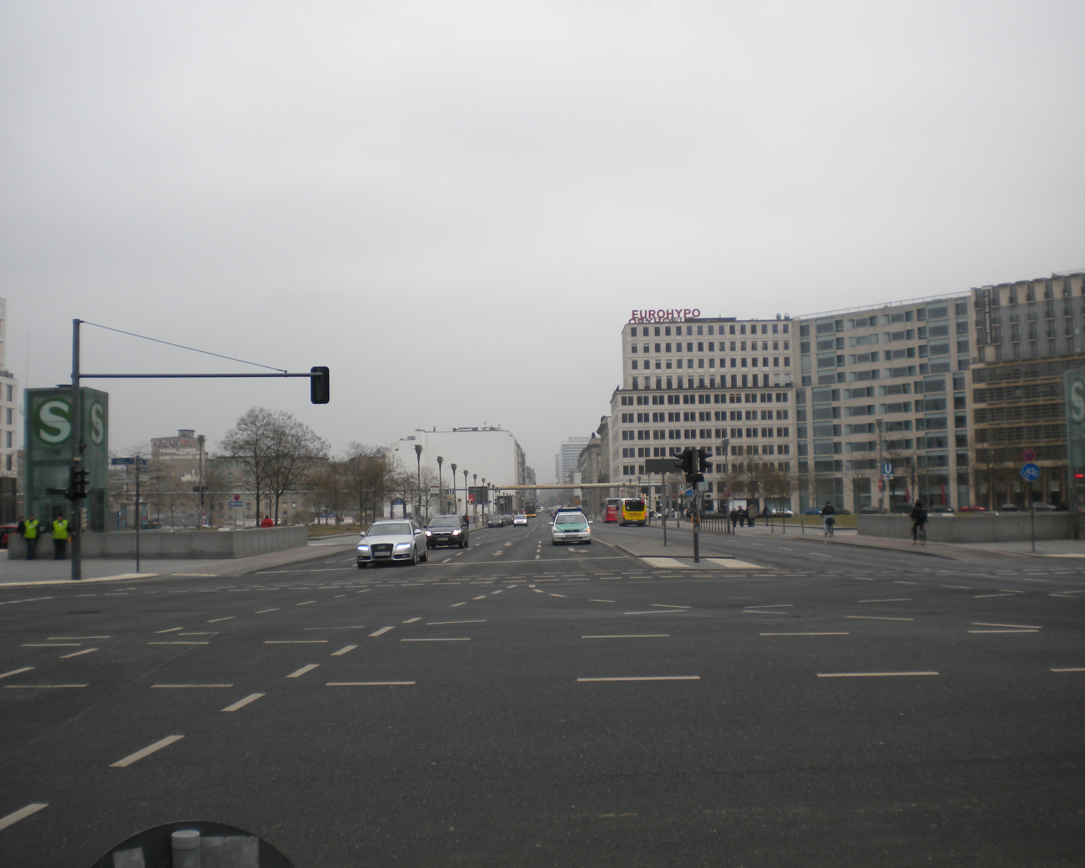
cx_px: 508
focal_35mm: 37
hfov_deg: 49.0
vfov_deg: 40.1
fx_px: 1188
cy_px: 439
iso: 80
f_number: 4.6
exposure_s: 1/237
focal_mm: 6.3
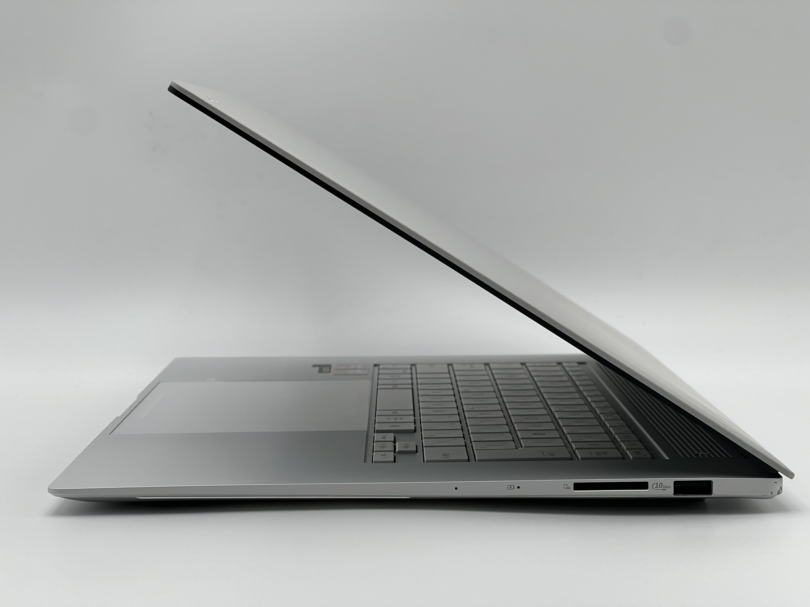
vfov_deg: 19.1
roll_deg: +0.5
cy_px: 304
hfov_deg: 25.3
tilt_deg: -4.6
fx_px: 1802
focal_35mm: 77
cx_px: 405
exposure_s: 1/157
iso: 32
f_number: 2.8
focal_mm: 9
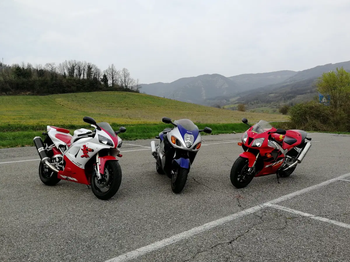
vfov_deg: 51.4
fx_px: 273
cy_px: 131
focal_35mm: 27
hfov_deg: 65.3
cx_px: 175
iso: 50
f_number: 4
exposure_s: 1/827
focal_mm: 3.95
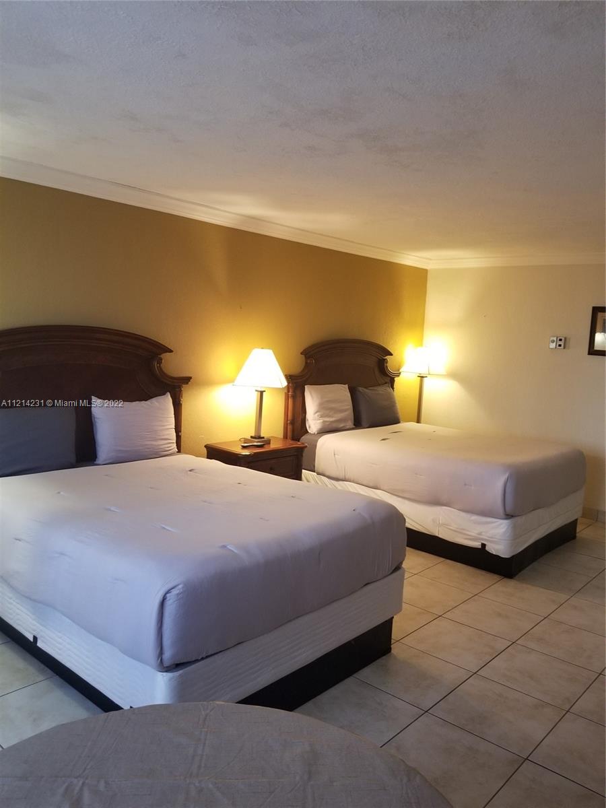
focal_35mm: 26
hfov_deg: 53.1
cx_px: 303
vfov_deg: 67.3
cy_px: 404
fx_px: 607
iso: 200
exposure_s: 1/30
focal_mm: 4.25
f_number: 1.7
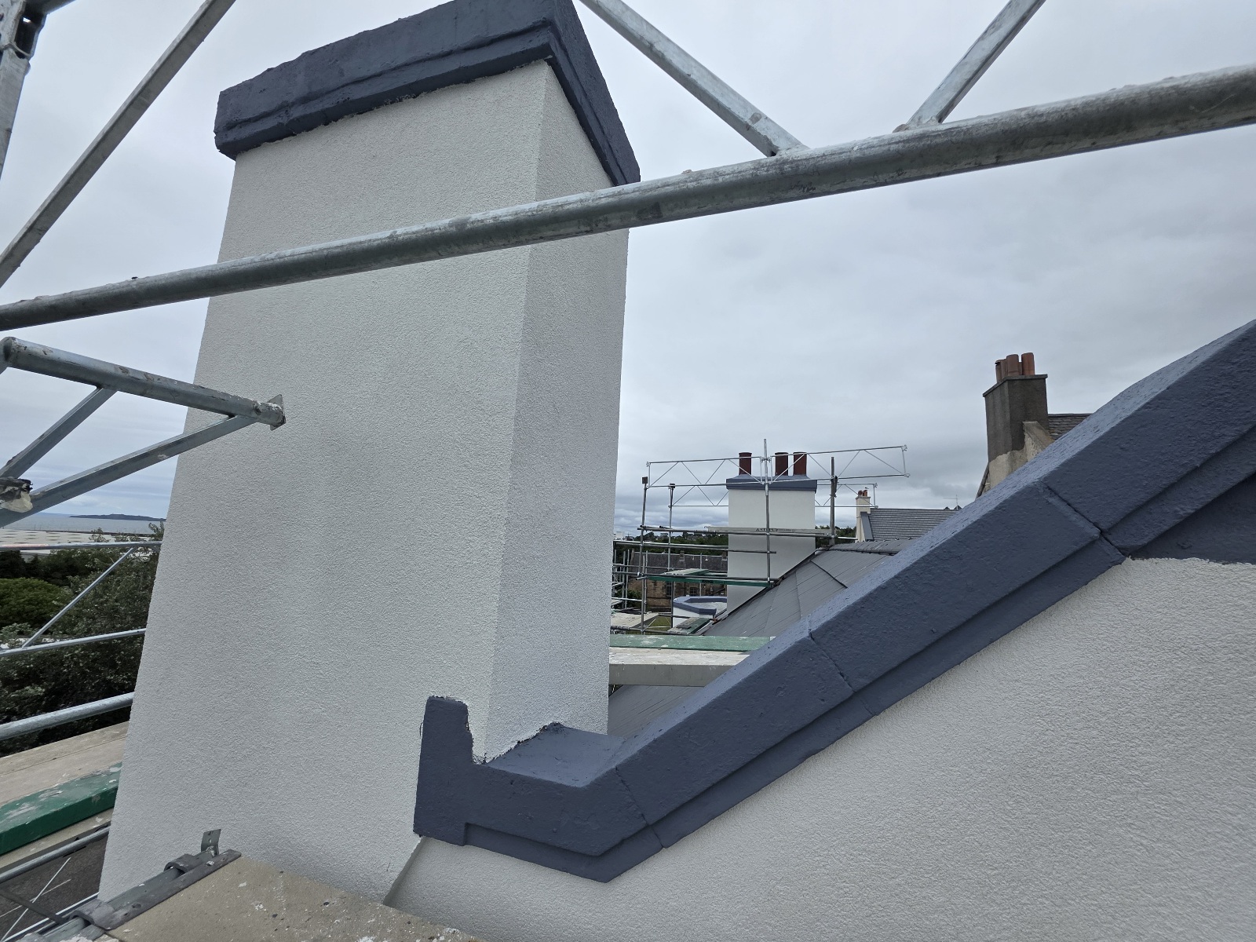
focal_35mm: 13
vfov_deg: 89.9
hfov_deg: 106.2
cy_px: 471
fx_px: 472
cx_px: 628
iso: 40
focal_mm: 2.2
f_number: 1.9
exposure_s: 1/3333
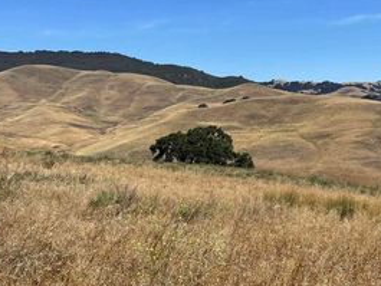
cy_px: 98
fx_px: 540
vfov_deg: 29.5
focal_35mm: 49
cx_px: 318
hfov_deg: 37.2
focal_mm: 4.2
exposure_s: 1/4132
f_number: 1.6
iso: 32
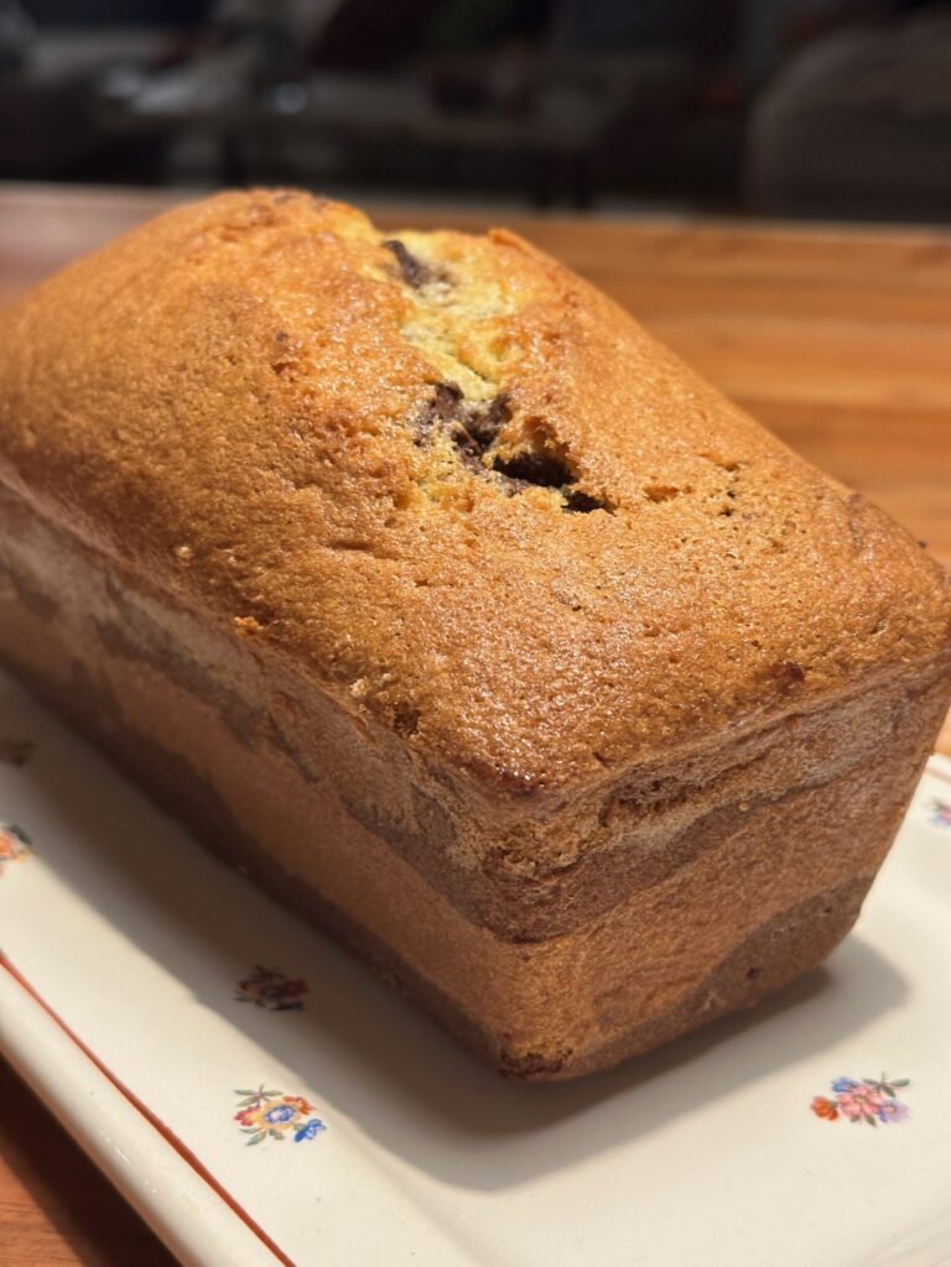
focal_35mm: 48
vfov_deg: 39.7
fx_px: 1758
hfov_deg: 30.3
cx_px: 476
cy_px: 634
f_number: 1.78
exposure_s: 1/33
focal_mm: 6.86
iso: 200
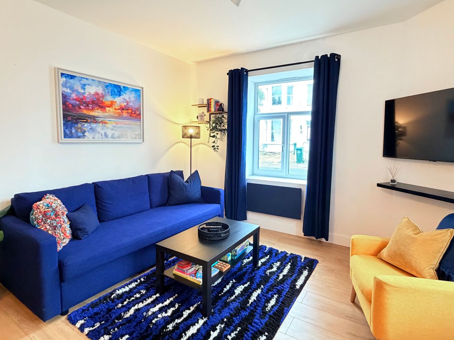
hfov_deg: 84.7
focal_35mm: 19
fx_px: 249
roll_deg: -0.6
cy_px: 161
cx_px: 233
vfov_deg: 68.6
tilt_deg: -4.7
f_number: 2.2
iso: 640
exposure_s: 1/50
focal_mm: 2.22
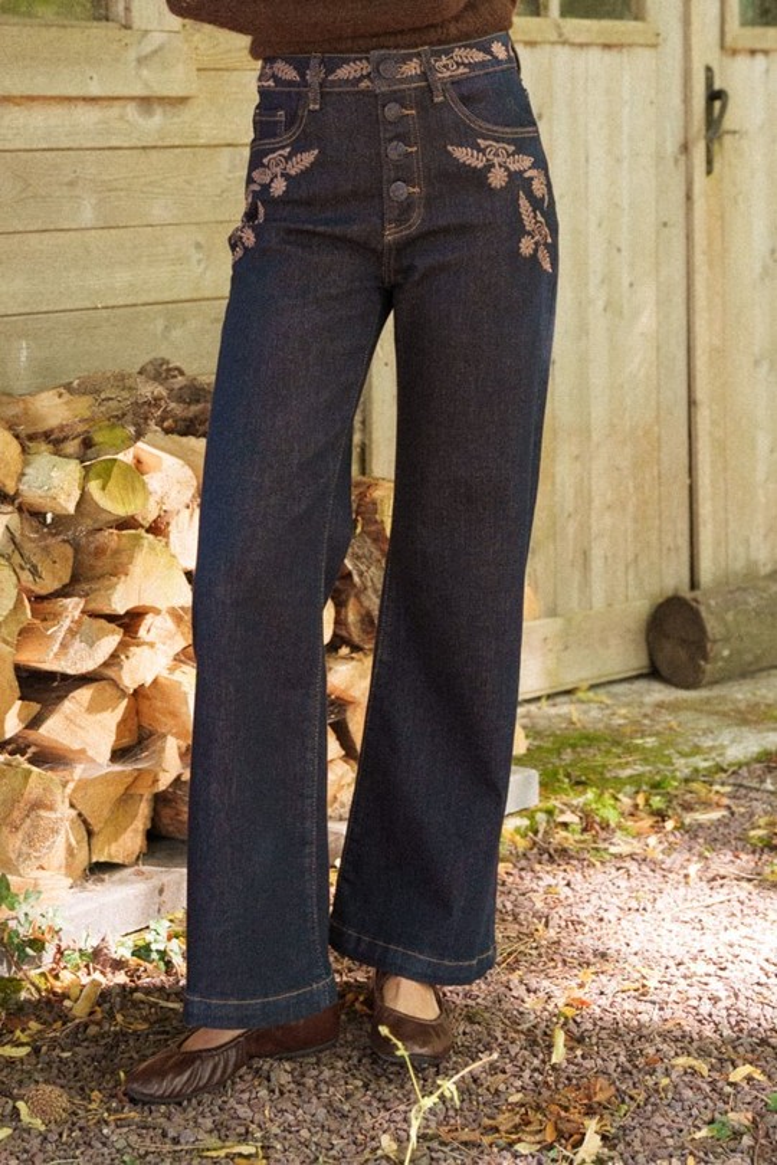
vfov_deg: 40.3
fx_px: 1586
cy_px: 582
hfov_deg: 27.5
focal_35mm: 49
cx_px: 388
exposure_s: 1/320
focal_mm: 49
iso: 1250
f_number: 4
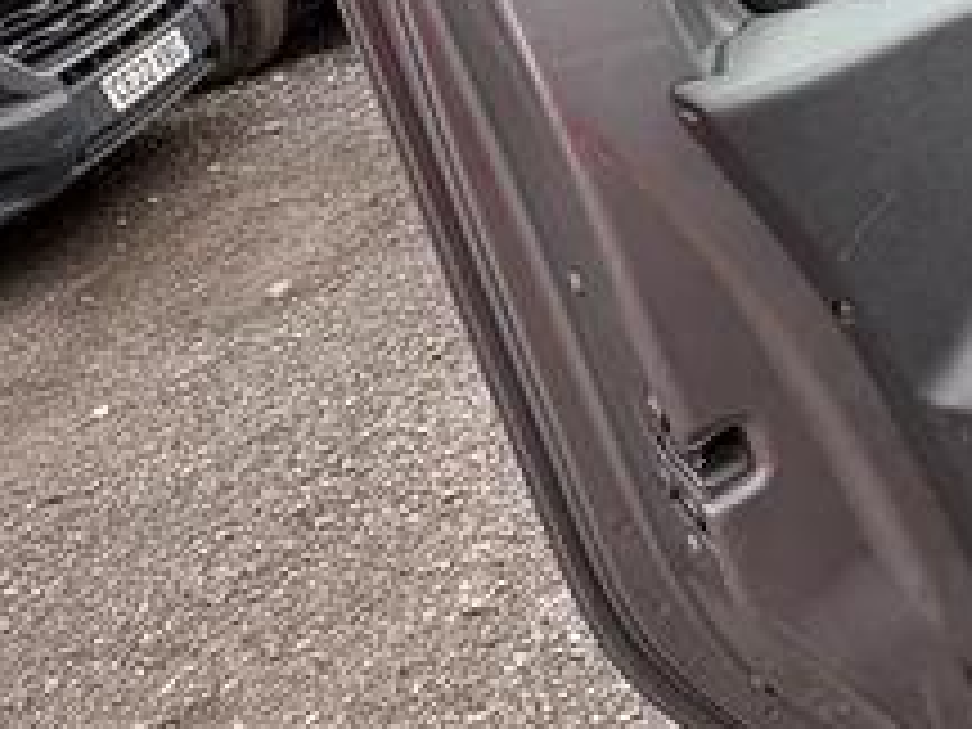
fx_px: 1629
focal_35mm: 58
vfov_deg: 24.0
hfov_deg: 28.2
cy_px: -27
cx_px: 1215
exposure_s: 1/246
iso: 40
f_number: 2.2
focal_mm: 2.22
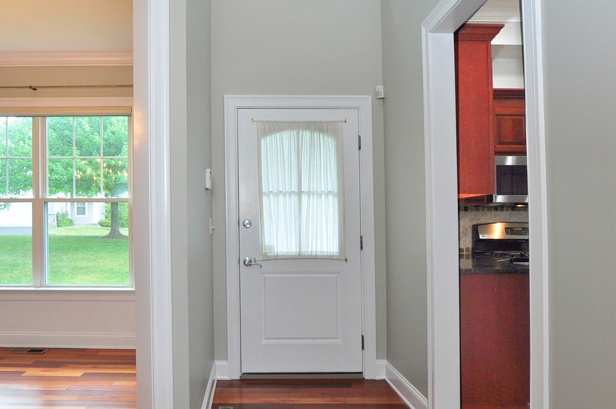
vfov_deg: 53.0
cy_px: 223
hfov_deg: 72.8
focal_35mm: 24
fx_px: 410
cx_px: 240
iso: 640
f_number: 4.5
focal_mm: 10
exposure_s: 1/100
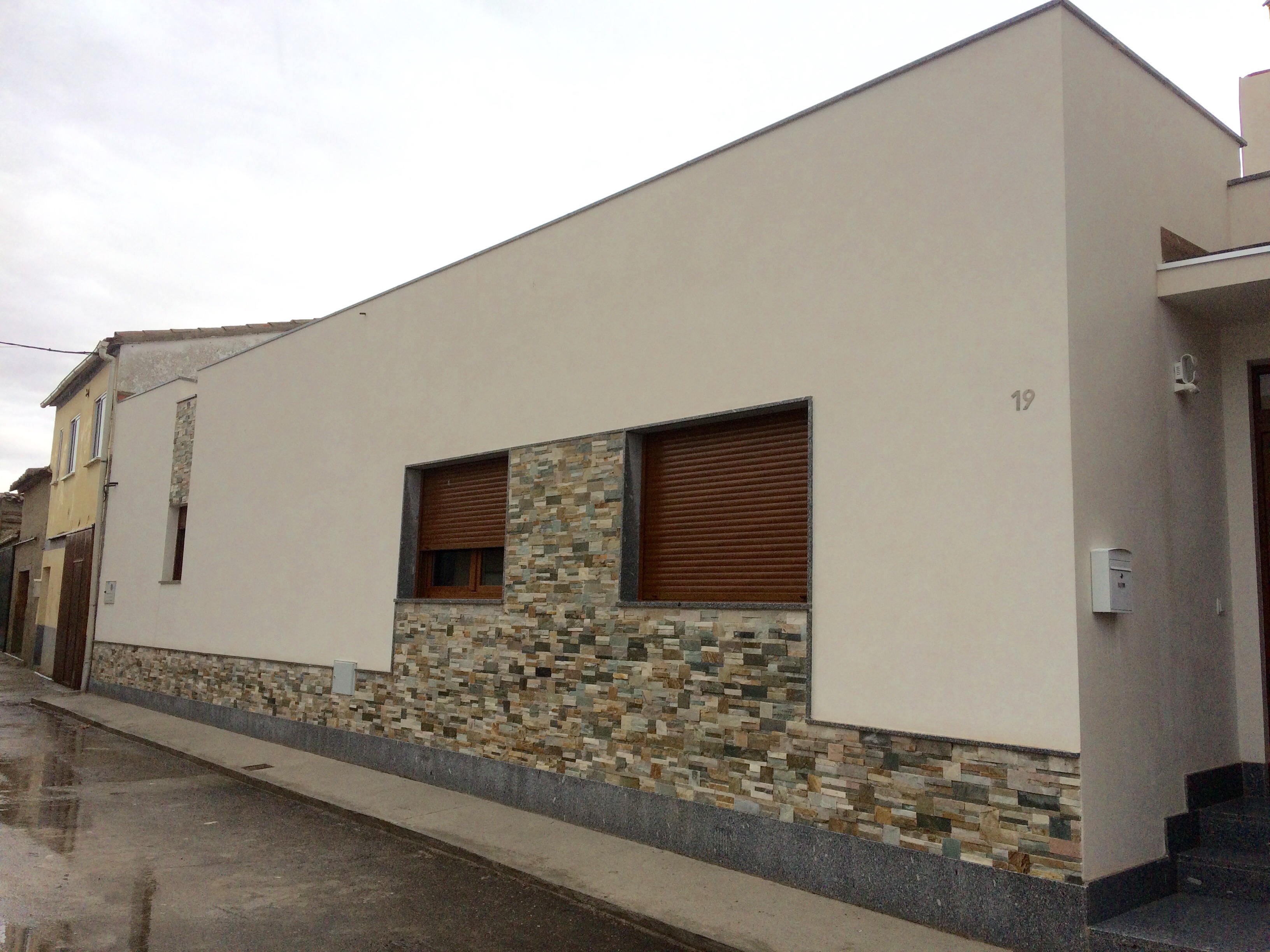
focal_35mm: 29
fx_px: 1064
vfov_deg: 48.2
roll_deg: -0.5
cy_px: 476
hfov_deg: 61.7
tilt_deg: +5.5
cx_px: 635
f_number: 2.2
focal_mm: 4.15
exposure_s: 1/554
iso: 32
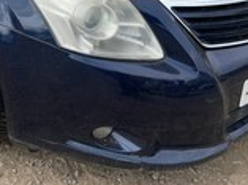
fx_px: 415
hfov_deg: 32.4
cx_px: 49
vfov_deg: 23.7
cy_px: -13
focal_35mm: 58
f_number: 1.6
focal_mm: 4.2
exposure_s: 1/1024
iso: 32
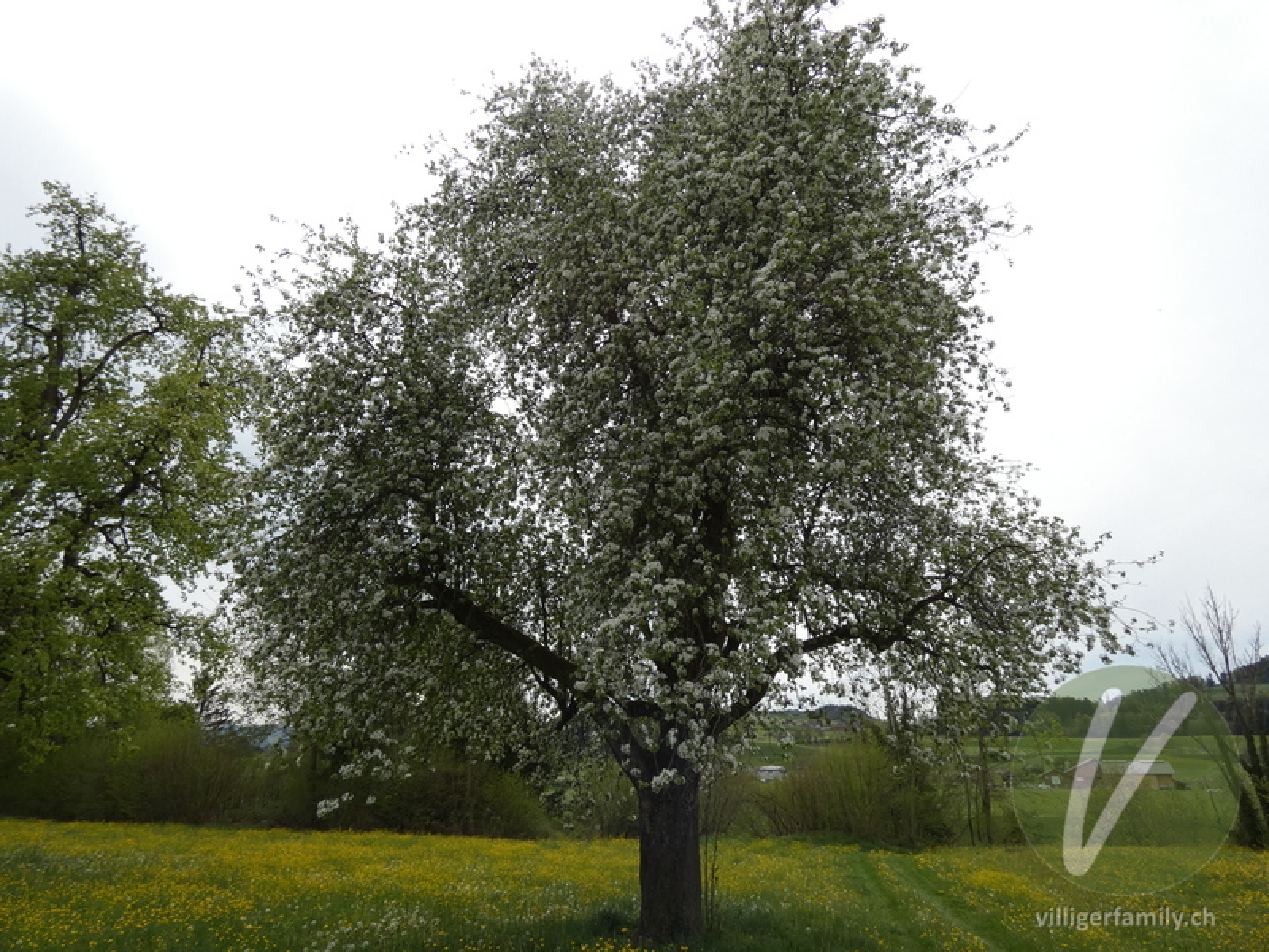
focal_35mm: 20
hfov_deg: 81.7
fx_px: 733
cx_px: 634
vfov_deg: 66.0
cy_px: 476
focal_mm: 3.6
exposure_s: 1/1000
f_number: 3.2
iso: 80
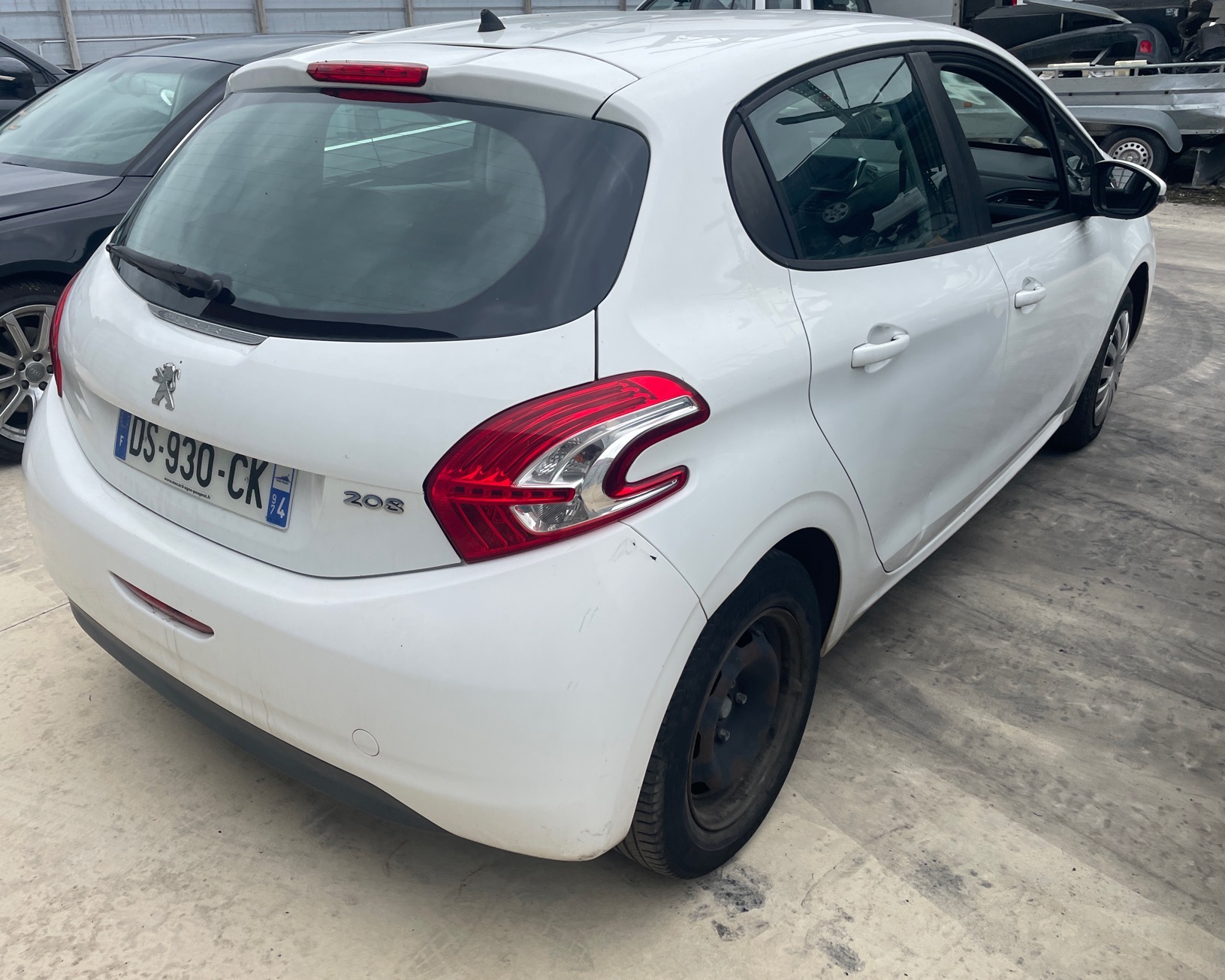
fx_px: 1015
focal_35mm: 28
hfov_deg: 62.2
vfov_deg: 51.5
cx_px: 587
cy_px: 475
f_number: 1.6
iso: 32
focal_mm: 4.2
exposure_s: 1/2817
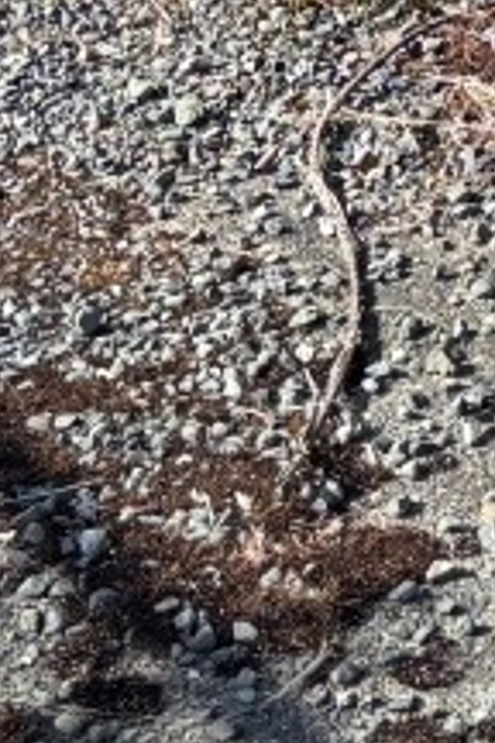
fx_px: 3712
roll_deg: -1.5
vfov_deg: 10.7
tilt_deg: -13.4
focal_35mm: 180
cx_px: 1485
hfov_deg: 6.9
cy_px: -568
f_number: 1.6
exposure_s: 1/1263
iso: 50
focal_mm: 5.96
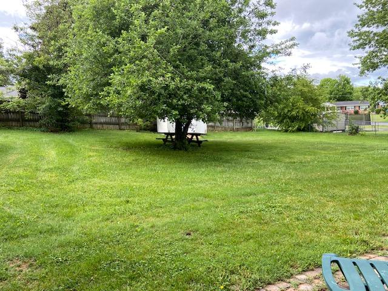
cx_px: 194
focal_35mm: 26
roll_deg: +1.7
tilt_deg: -6.5
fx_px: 291
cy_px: 146
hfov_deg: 67.3
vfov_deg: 53.1
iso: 32
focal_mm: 4.25
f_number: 1.8
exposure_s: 1/296
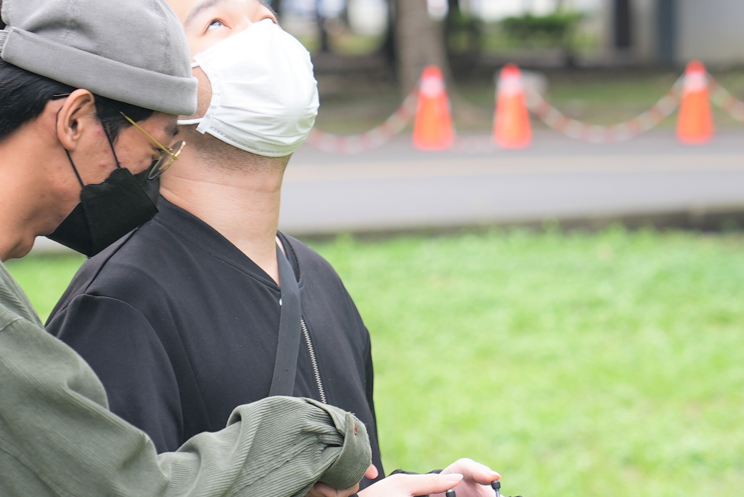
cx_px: 400
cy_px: 93
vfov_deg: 8.8
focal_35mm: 156
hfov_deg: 13.2
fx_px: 3226
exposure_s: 1/100
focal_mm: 70
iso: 80
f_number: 3.2
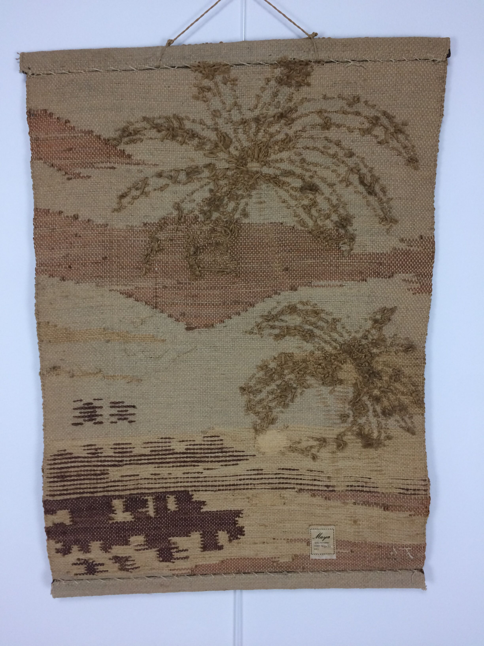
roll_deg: +1.5
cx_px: 242
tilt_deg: -11.0
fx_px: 541
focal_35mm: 29
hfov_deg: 48.2
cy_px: 323
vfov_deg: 61.7
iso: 40
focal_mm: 4.15
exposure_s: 1/33
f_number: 2.2
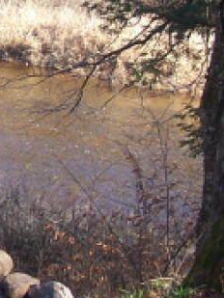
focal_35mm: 168
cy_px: 56
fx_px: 1449
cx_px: -120
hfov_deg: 8.6
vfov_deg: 11.7
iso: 80
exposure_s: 1/125
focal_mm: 6.3
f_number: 2.8
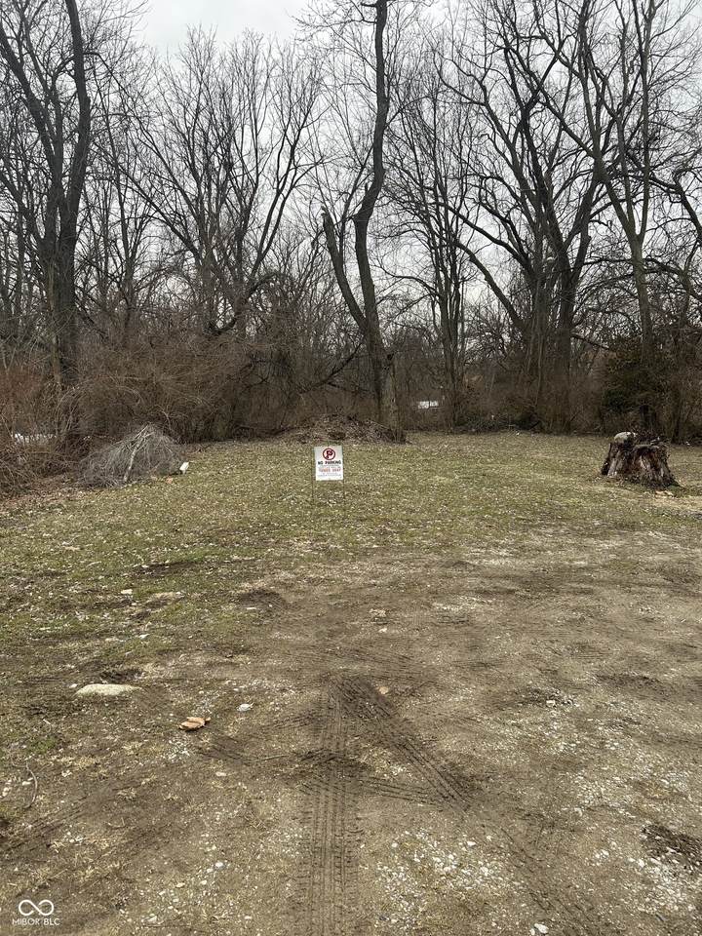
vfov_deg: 67.3
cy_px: 468
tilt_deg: -6.0
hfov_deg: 53.1
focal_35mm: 26
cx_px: 351
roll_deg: +0.9
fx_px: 703
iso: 50
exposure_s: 1/578
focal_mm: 5.7
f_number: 1.5
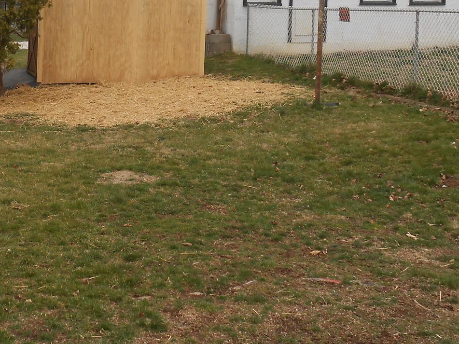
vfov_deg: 25.4
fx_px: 742
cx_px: 48
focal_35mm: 56
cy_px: 40
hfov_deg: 32.7
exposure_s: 1/160
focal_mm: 4.6
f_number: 3.5
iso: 80
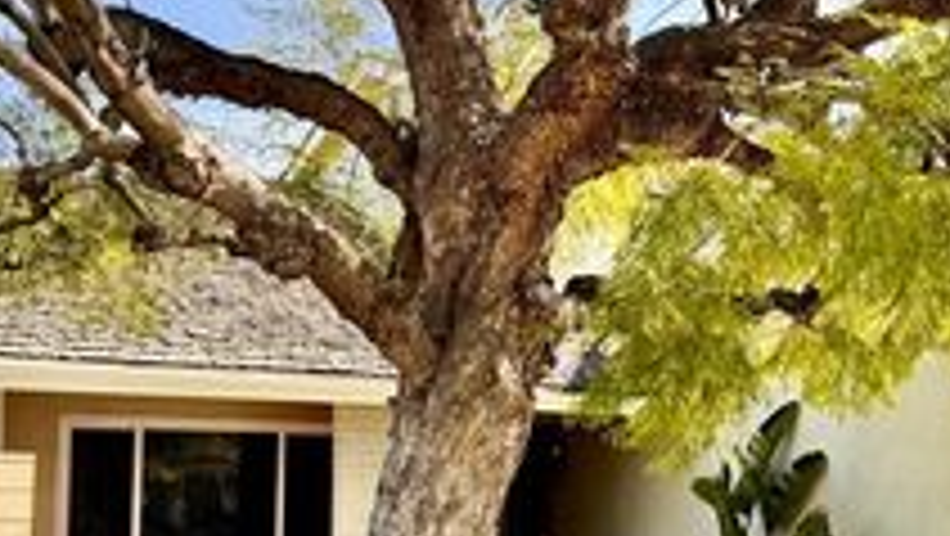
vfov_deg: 19.4
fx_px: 1563
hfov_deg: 32.6
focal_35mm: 62
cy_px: 376
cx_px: 801
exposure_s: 1/1818
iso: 80
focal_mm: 6.76
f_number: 1.78
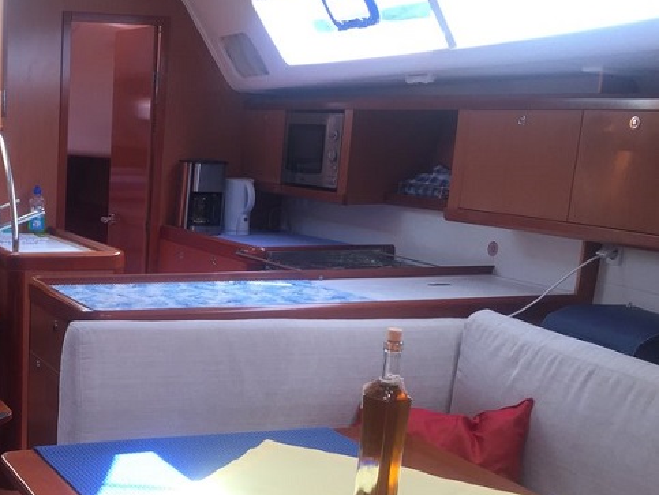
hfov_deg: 33.4
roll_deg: -2.9
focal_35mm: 54
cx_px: 46
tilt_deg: -16.2
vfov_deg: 26.2
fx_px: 1029
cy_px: 444
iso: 50
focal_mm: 4.15
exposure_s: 1/100
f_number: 2.2
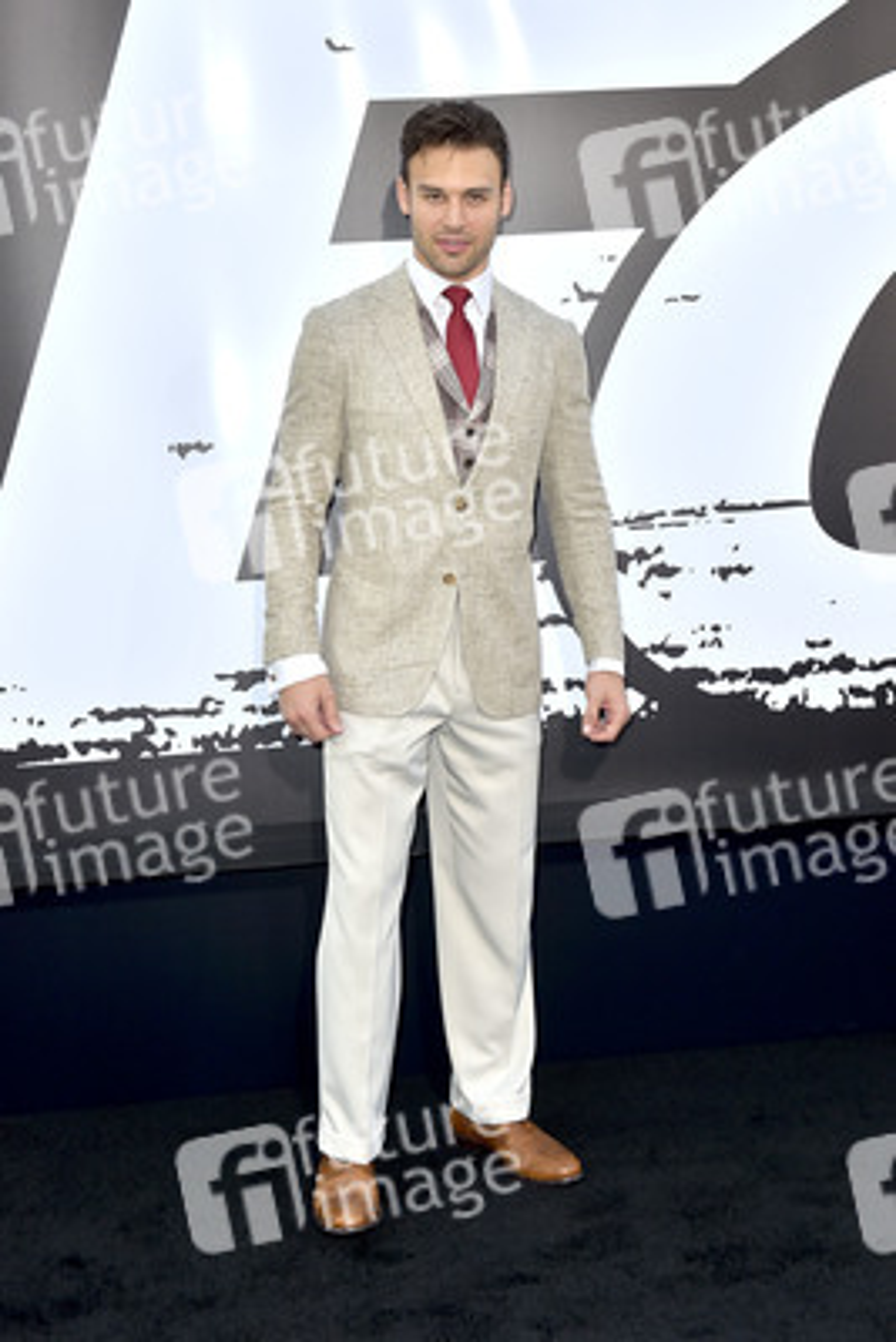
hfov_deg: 33.4
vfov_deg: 48.4
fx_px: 1492
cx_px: 448
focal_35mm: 40
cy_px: 671
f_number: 6.3
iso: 250
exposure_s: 1/250
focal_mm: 40
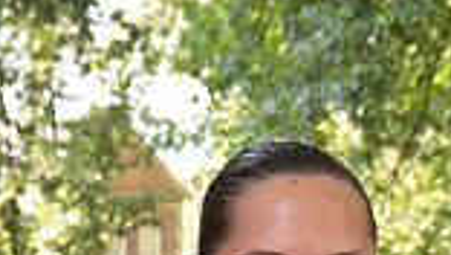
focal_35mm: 151
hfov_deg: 14.2
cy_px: 623
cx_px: 292
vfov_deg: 7.5
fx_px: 1807
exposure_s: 1/100
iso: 800
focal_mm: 50
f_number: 8
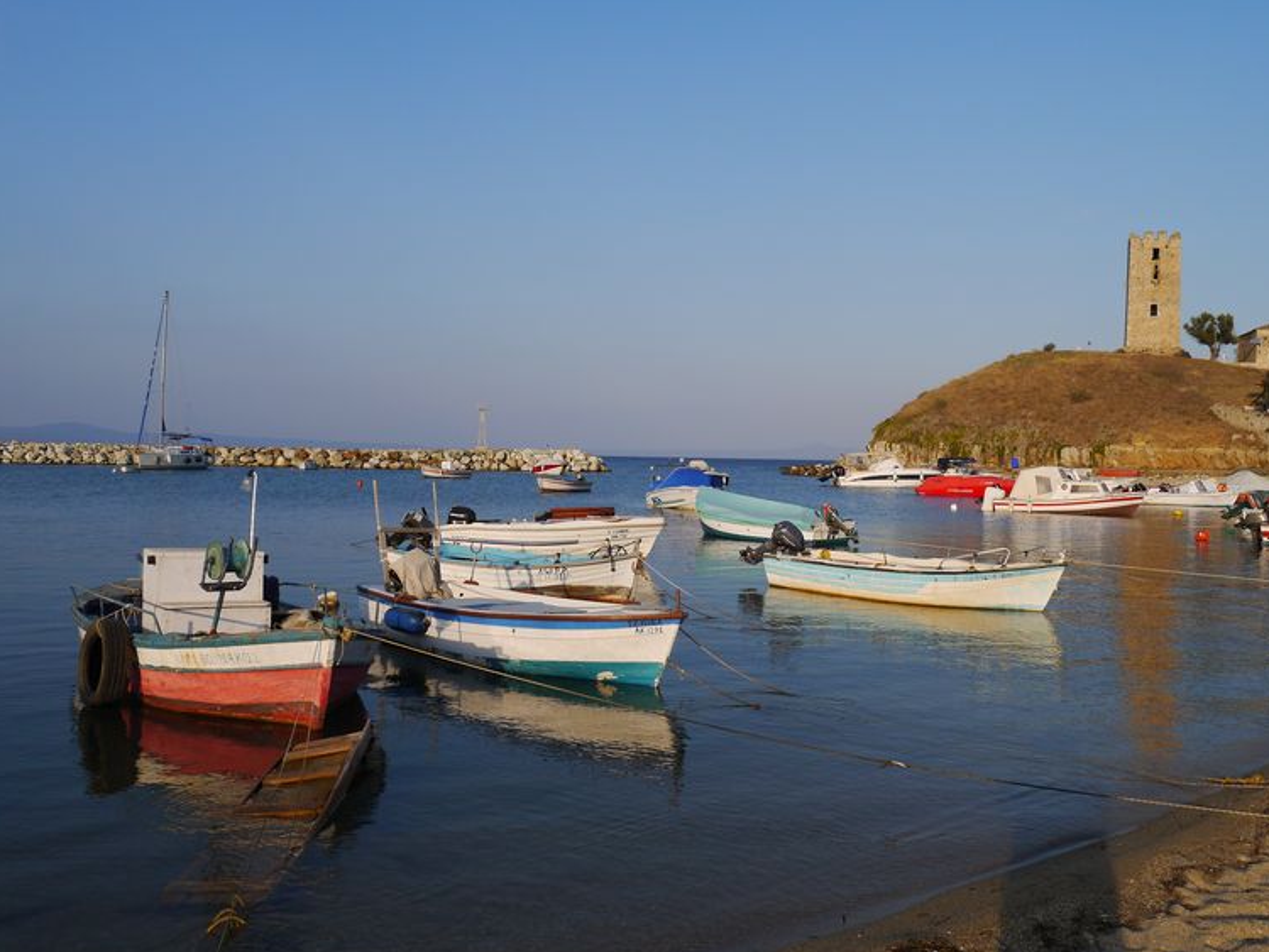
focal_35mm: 32
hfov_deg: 56.8
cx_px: 668
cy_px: 473
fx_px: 1173
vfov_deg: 44.2
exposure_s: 1/640
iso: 160
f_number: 8
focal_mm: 15
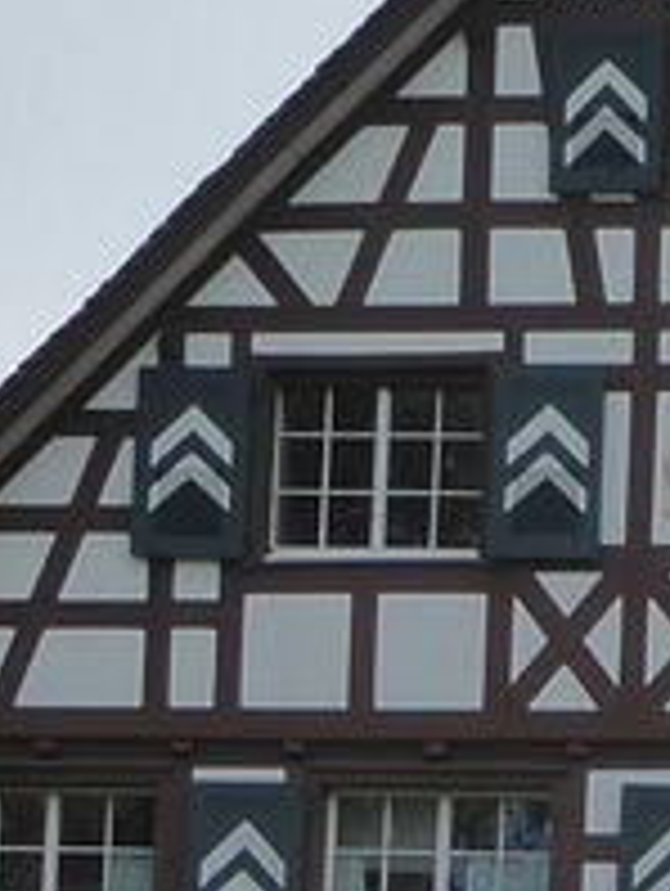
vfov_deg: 5.0
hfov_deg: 3.7
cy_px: 1350
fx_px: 10146
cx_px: 1430
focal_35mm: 394
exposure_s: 1/500
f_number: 4.3
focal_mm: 10.9
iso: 160
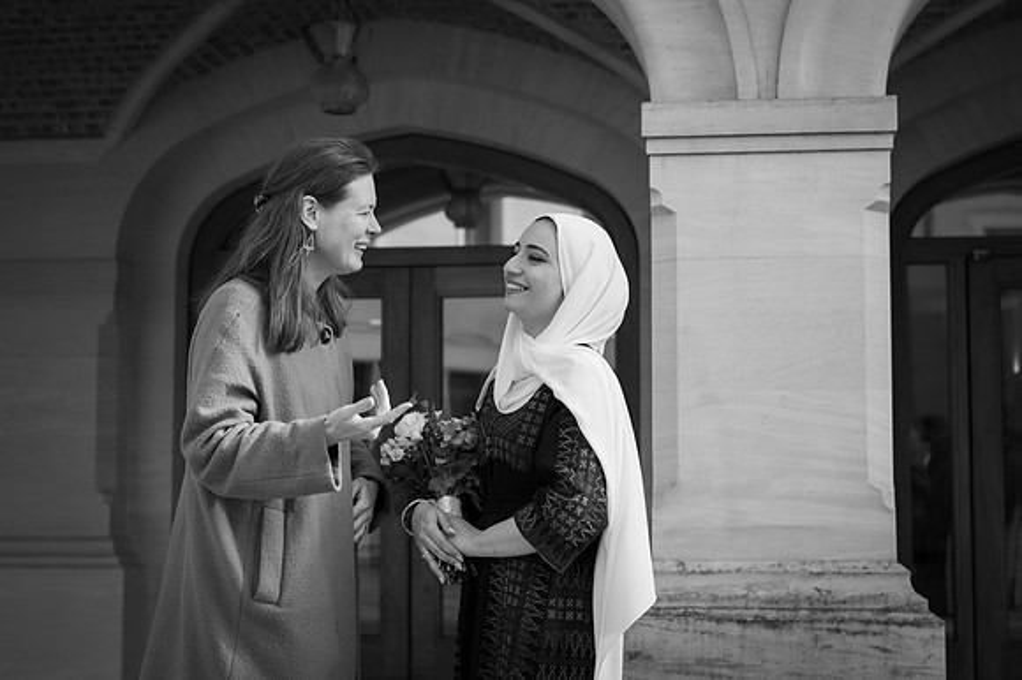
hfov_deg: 33.4
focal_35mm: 60
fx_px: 1702
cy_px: 340
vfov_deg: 22.6
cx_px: 511
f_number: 2.8
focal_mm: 40
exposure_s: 1/2000
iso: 200
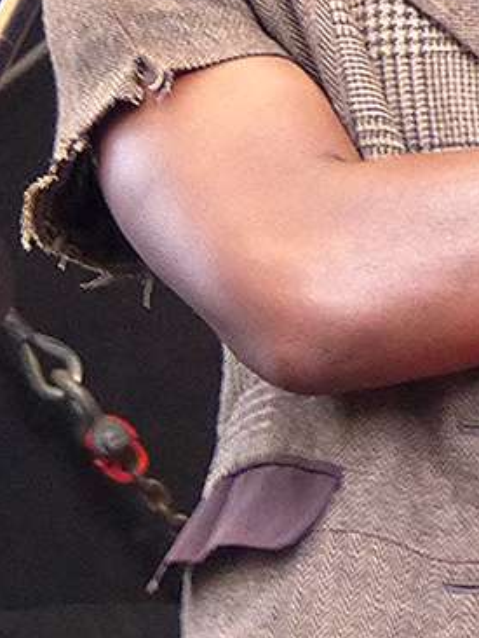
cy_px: -105
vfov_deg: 8.1
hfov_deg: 6.1
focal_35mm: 243
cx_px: 566
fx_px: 4478
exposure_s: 1/60
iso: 400
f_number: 2.8
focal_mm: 16
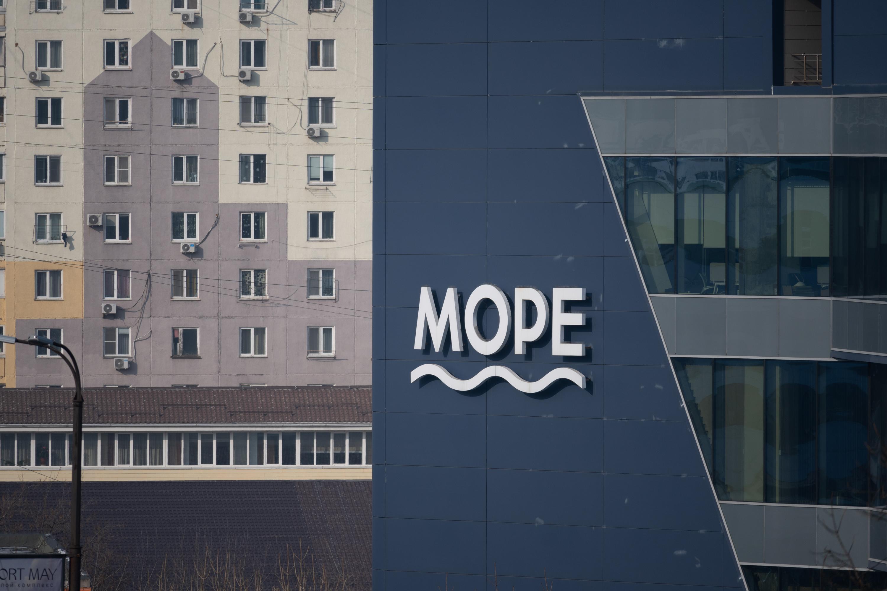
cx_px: 444
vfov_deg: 3.7
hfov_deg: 5.5
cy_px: 296
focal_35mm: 375
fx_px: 9239
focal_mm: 250
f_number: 6.3
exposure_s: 1/800
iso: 100
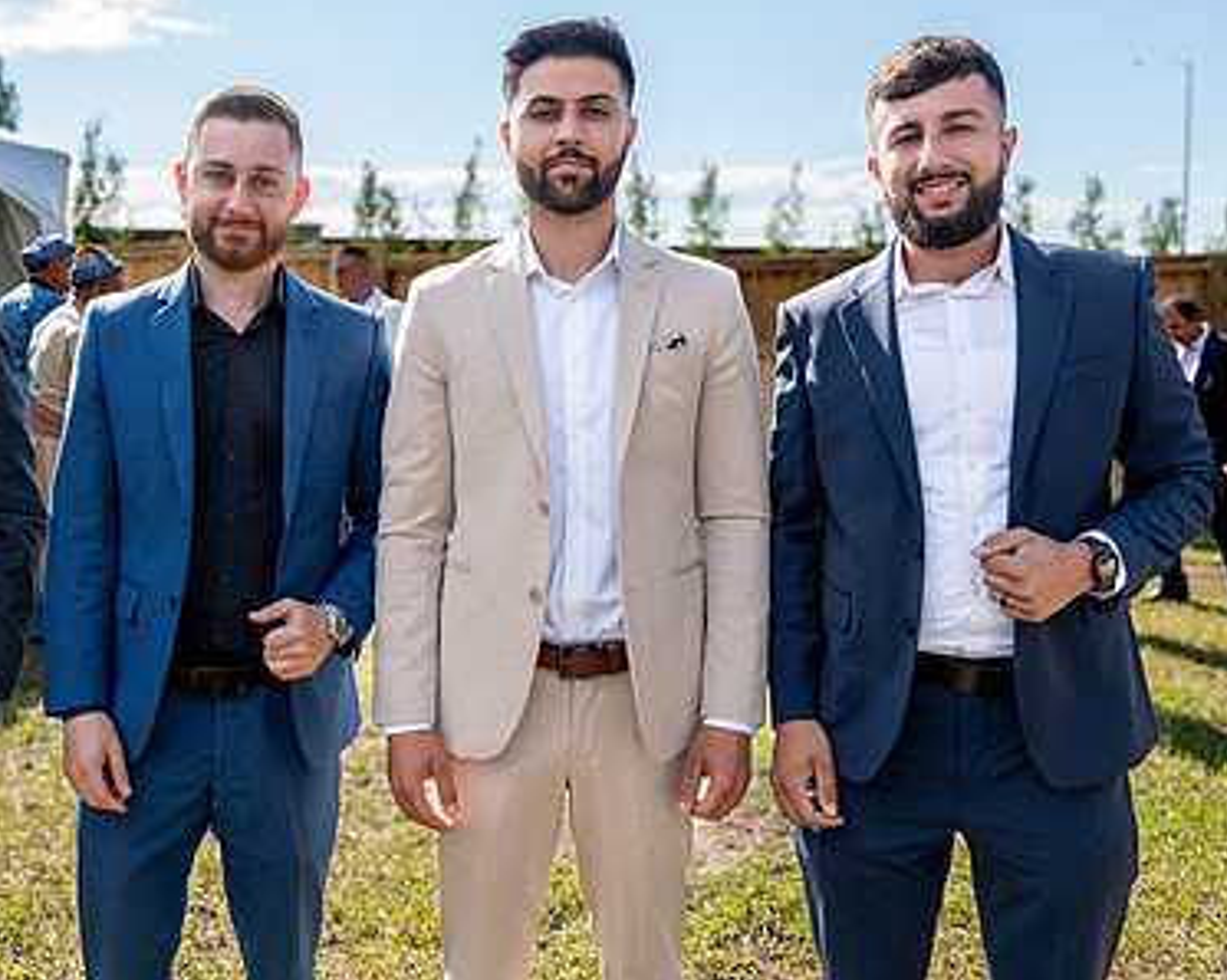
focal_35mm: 38
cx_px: 451
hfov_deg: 47.5
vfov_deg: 39.0
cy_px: 413
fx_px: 1379
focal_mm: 26
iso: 640
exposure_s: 1/2000
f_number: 5
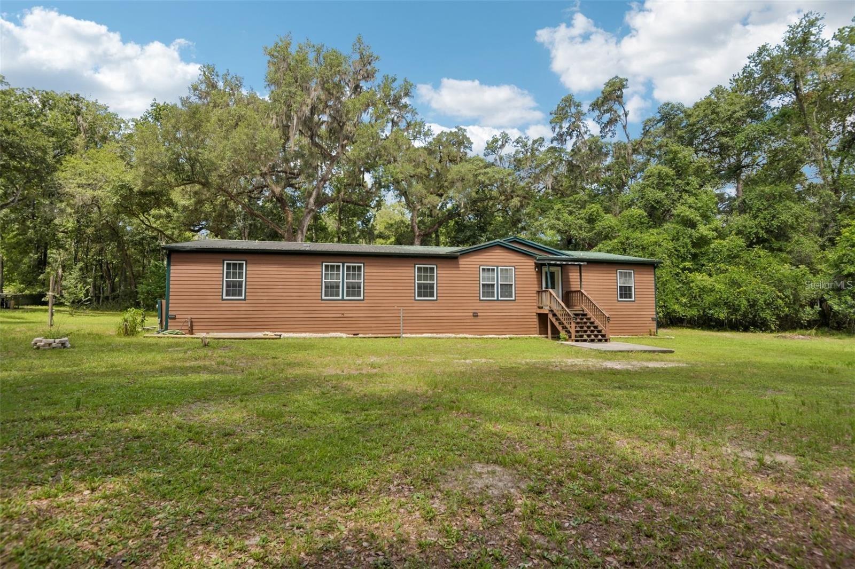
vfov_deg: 73.7
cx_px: 428
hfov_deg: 96.7
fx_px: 380
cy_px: 284
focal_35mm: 16
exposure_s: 1/500
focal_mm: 16
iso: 400
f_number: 8
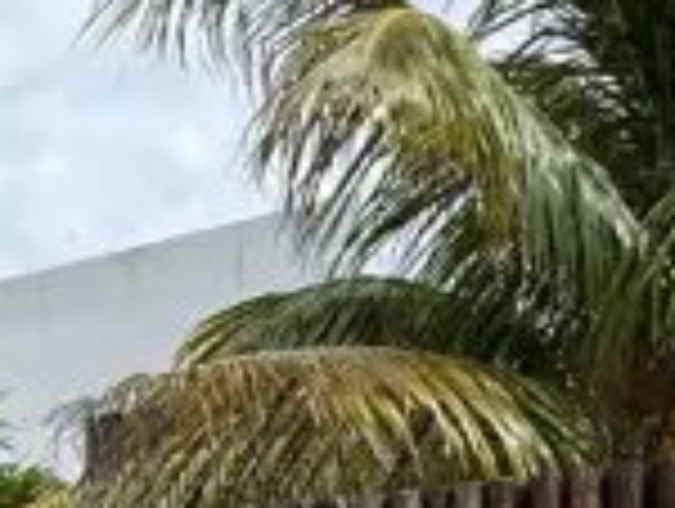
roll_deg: -0.7
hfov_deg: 30.1
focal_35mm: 56
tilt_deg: +6.4
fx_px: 1094
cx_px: -99
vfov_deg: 22.2
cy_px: 737
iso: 50
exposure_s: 1/1536
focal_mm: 2.22
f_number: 2.2
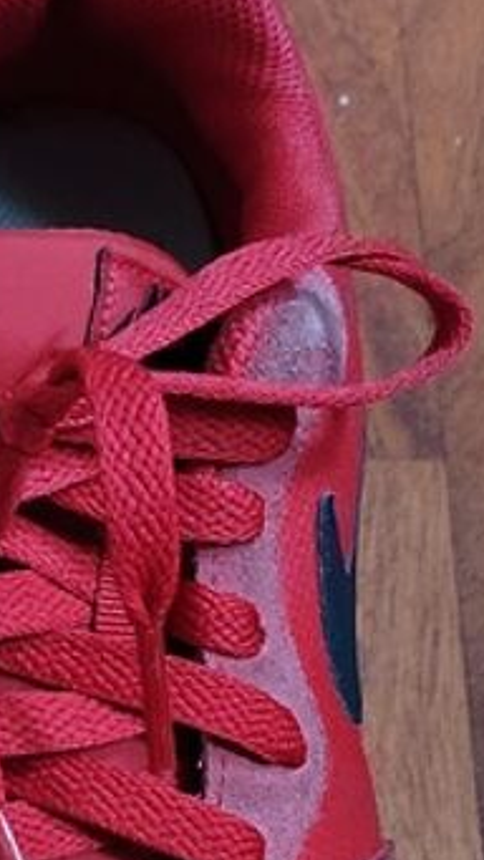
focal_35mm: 98
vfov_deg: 21.3
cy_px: 781
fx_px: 2234
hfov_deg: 11.9
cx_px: -179
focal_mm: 5.52
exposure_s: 1/50
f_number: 1.9
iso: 3822
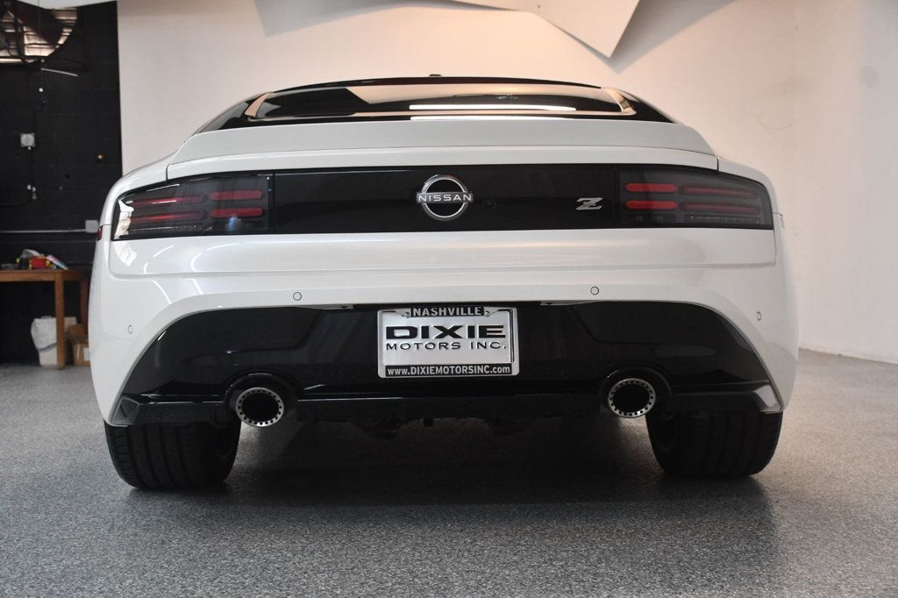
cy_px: 299
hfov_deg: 41.1
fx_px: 1197
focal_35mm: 48
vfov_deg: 28.1
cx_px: 449
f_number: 4
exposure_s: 1/125
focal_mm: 32
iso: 1600
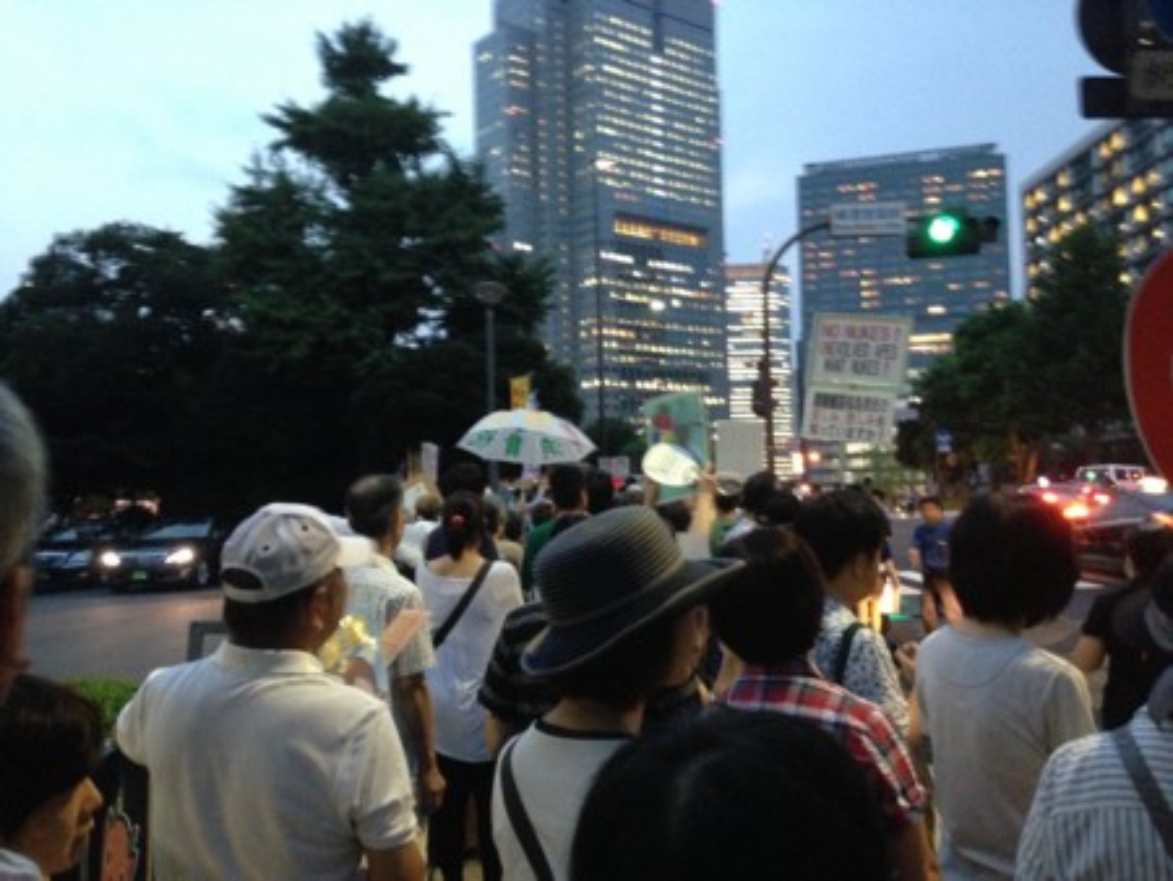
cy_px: 440
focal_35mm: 33
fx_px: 1119
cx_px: 586
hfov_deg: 55.3
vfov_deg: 43.0
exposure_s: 1/15
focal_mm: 4.13
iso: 500
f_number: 2.4
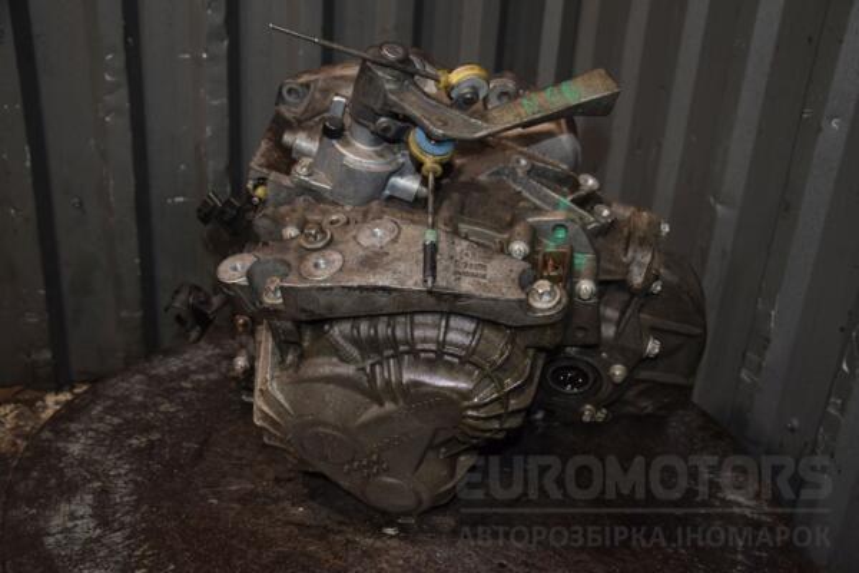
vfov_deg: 35.5
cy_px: 286
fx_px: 895
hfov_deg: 51.3
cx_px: 430
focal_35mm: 38
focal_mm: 25
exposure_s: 1/100
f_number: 4
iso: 800
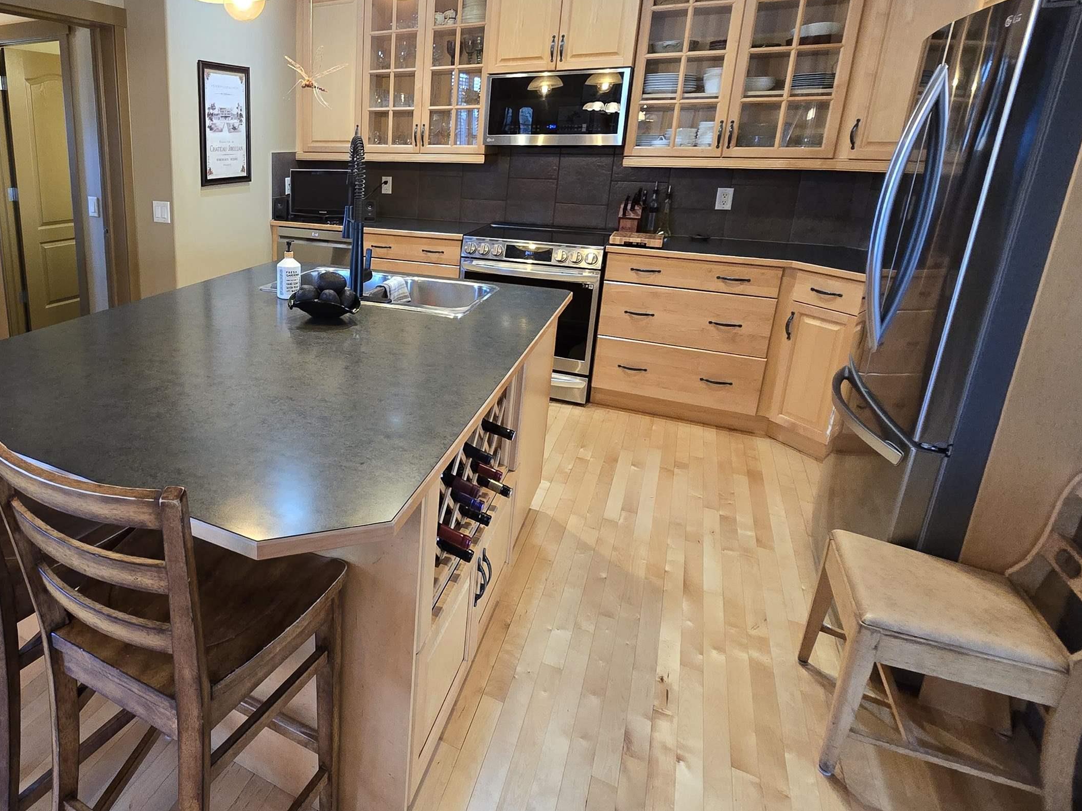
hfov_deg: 79.4
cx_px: 295
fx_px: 594
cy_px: 300
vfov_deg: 67.5
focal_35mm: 19
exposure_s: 1/60
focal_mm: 2.2
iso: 500
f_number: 2.2
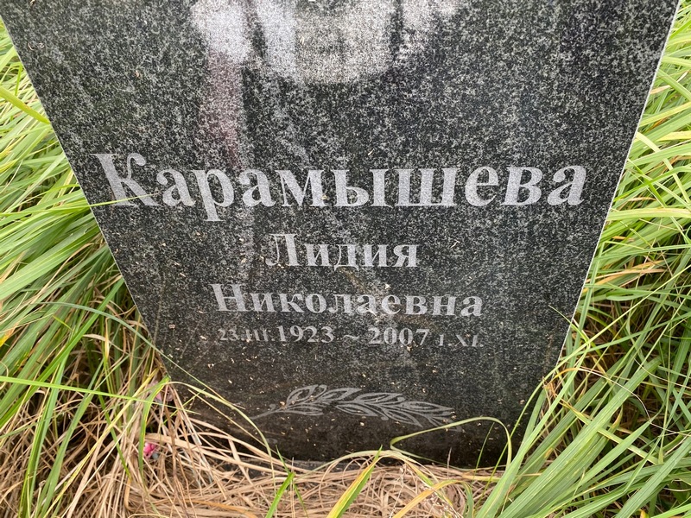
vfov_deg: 53.1
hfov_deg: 67.3
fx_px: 519
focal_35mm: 26
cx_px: 346
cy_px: 259
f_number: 1.8
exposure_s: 1/122
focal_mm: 4.25
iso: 32
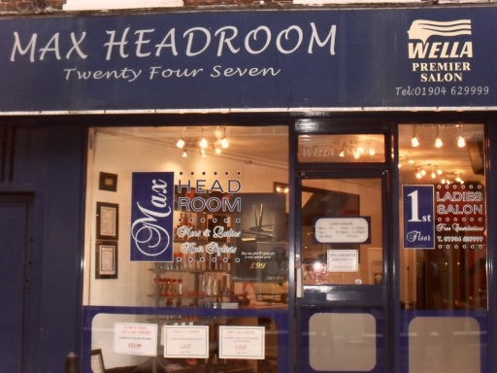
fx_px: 704
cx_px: 248
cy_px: 186
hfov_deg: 38.9
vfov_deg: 29.7
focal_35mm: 49
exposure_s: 1/45
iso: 240
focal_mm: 8.7
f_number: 3.9
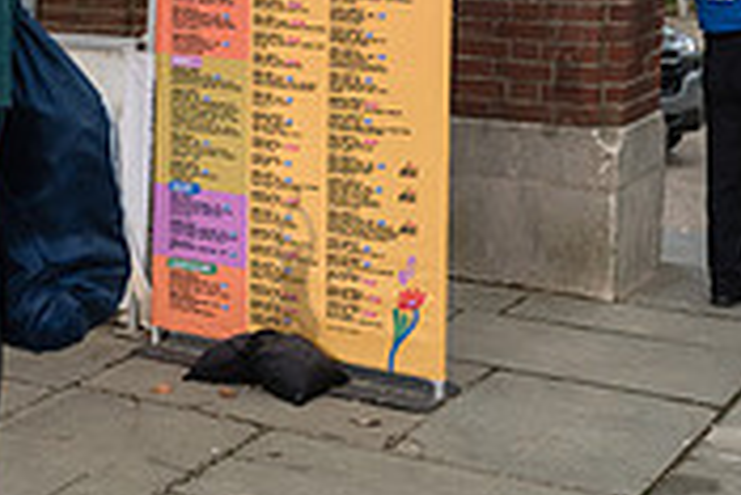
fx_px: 1710
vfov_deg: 16.3
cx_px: -254
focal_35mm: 83
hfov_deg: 21.7
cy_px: 61
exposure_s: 1/640
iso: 1000
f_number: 3.2
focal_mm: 24
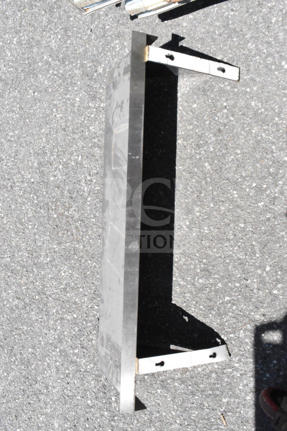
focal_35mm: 32
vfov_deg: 59.5
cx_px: 144
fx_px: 377
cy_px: 216
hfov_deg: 41.7
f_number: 22
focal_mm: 21
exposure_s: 1/2000
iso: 6400
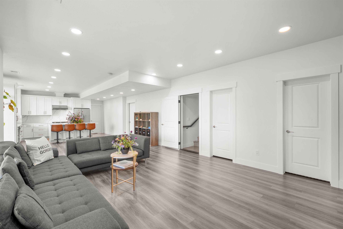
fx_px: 148
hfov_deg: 98.5
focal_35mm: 16
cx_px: 172
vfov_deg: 75.5
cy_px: 114
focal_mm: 15.5
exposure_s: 2
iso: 100
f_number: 8
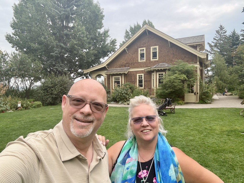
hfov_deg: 73.9
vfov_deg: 58.9
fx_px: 162
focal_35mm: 23
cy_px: 92
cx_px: 122
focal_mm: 2.69
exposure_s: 1/557
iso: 40
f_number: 1.9
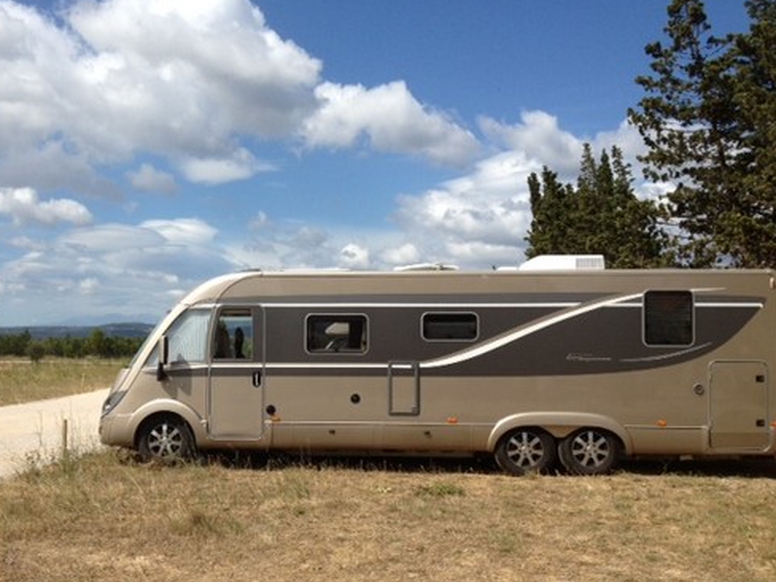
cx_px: 304
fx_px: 964
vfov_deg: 33.6
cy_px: 313
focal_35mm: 43
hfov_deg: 43.6
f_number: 2.4
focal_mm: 4.28
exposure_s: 1/2513
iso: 50
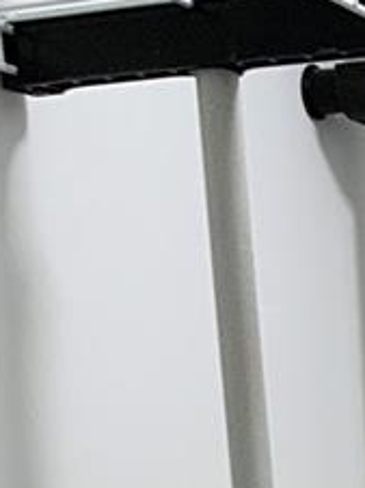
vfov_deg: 11.2
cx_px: 769
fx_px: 2169
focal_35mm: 154
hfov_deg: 9.0
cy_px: 1080
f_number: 1.8
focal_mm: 3
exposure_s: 1/60
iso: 40
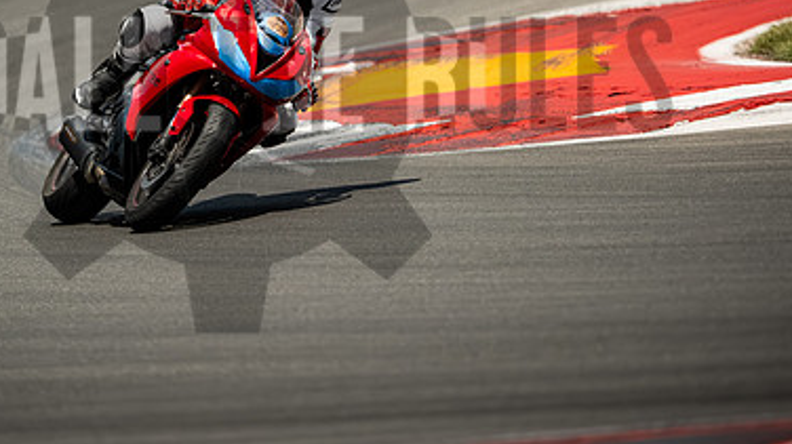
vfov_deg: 2.5
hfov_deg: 4.5
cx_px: 227
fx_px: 10180
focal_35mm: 485
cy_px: 77
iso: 1600
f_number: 2
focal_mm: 200
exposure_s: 1/2000
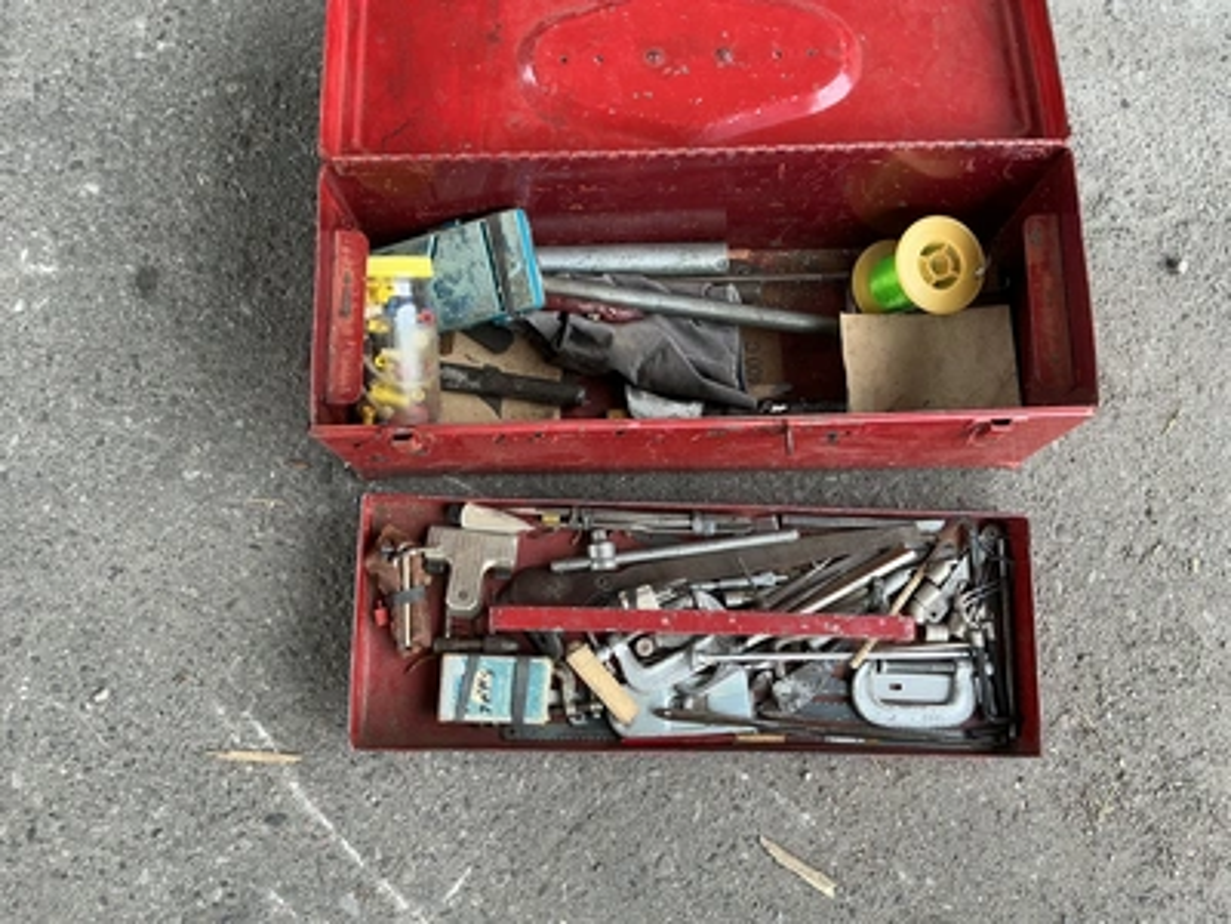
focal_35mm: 28
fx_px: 996
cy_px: 462
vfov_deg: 49.7
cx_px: 616
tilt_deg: -79.8
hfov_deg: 63.4
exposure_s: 1/122
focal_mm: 3
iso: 20
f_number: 1.8
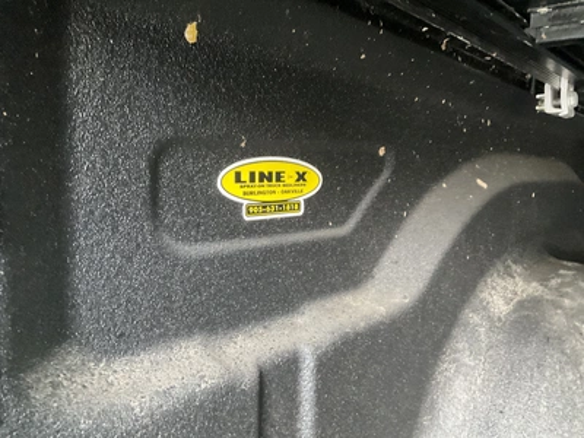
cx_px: 292
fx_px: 489
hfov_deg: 61.7
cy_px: 219
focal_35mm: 29
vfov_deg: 48.2
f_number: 1.8
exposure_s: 1/30
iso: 500
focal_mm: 3
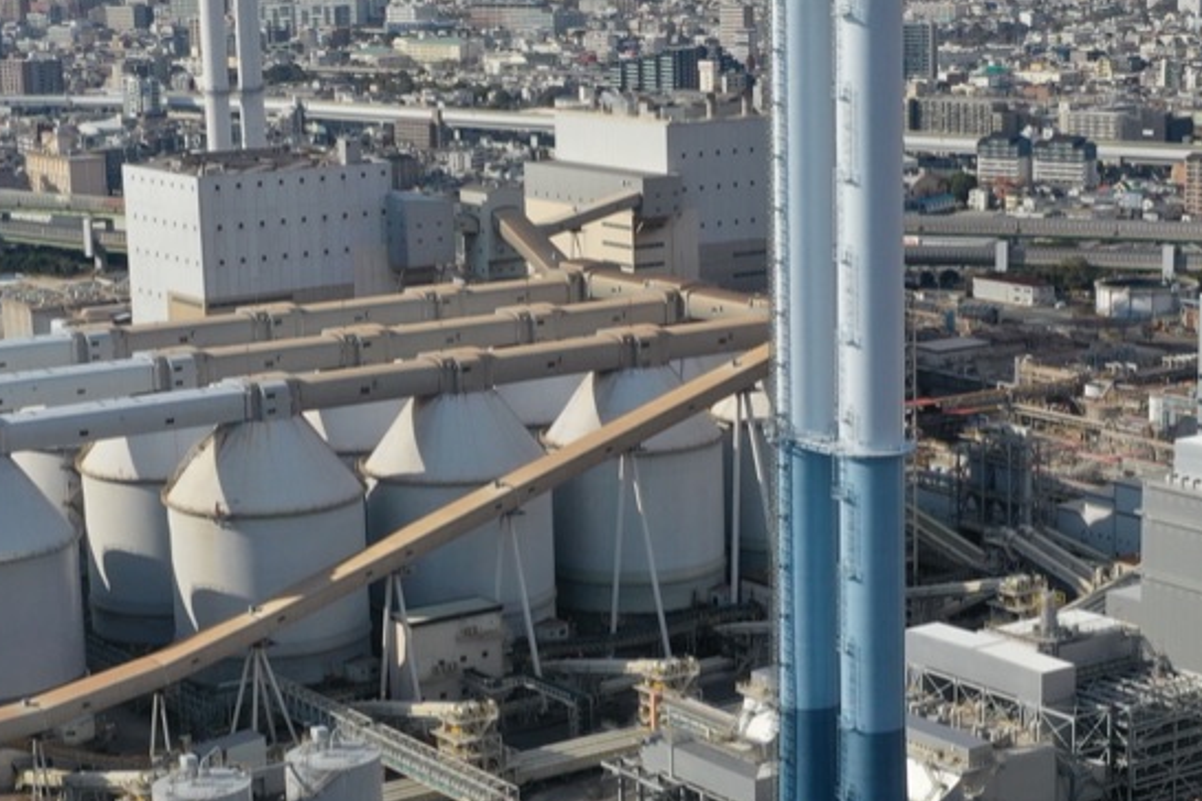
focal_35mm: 82
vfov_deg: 16.6
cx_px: 777
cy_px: 526
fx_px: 2738
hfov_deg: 24.7
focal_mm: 10.26
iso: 100
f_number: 6.3
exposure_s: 1/640
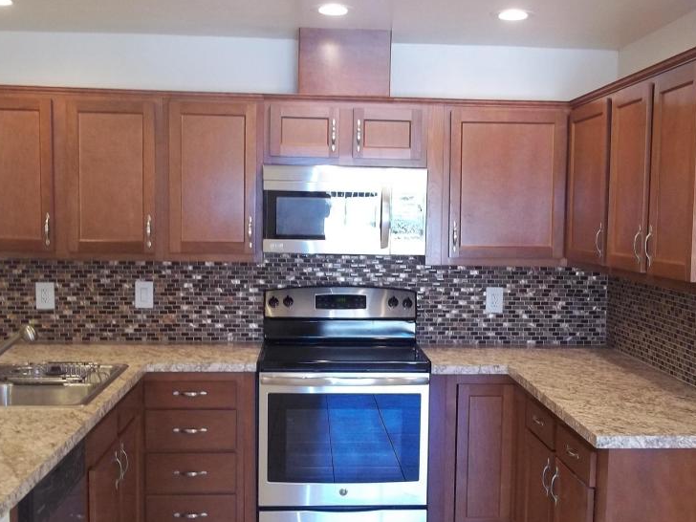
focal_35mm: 45
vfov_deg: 32.1
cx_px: 371
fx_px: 905
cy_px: 303
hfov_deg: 42.1
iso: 160
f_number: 2.9
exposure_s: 1/40
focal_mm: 5.7
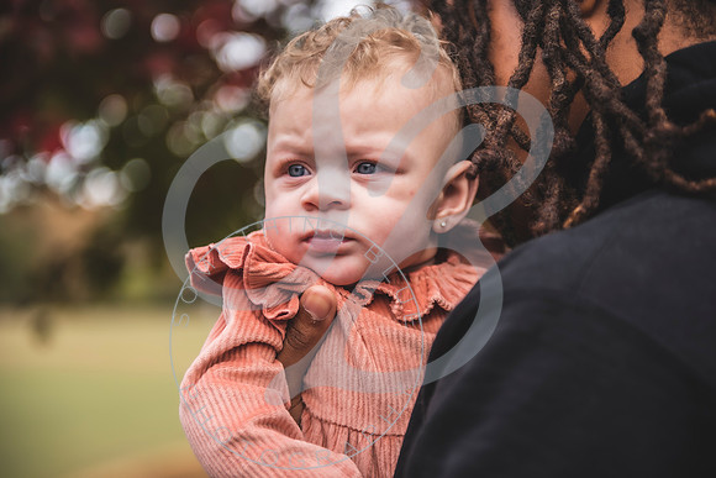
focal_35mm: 70
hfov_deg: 28.8
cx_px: 358
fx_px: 1392
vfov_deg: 19.5
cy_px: 239
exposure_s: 1/400
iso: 100
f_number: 2.8
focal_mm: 70
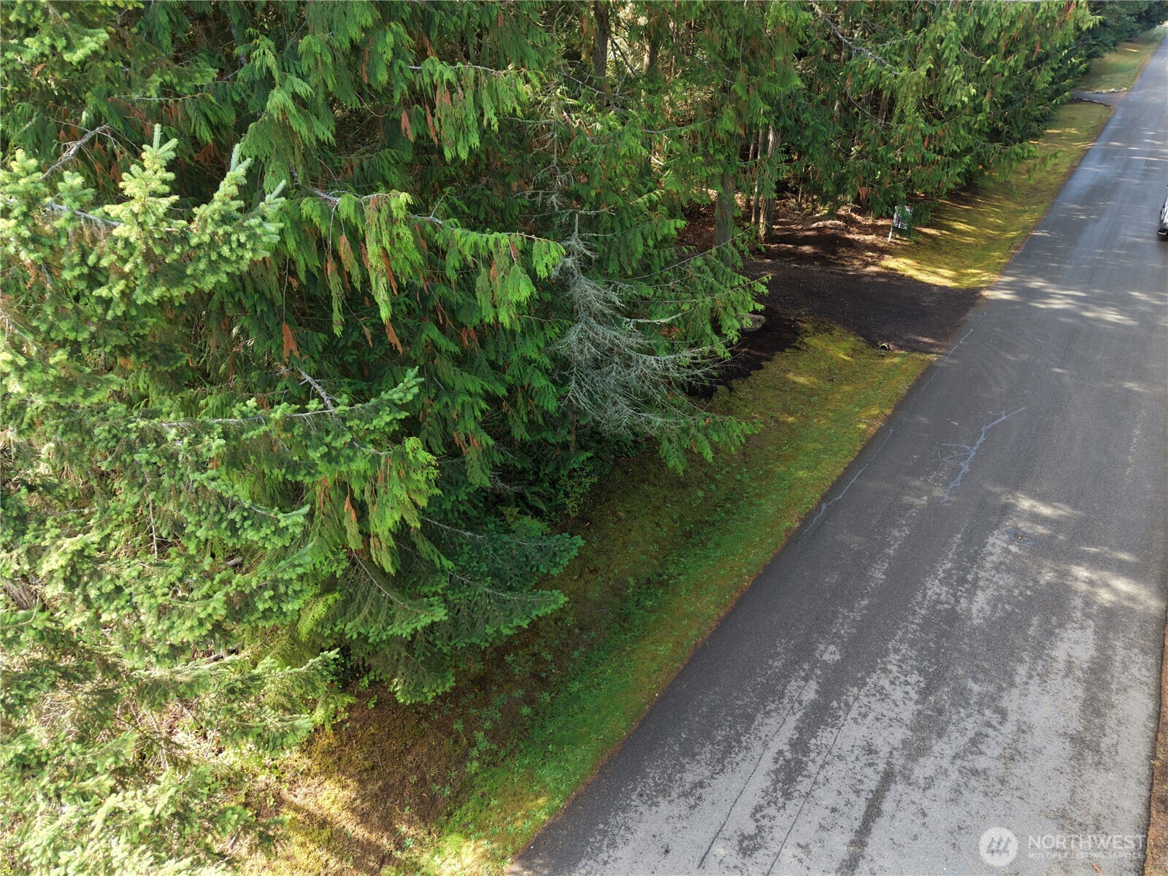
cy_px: 438
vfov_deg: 58.9
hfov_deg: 73.9
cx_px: 584
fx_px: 776
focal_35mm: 23
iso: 100
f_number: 1.8
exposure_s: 1/160
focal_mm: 8.67
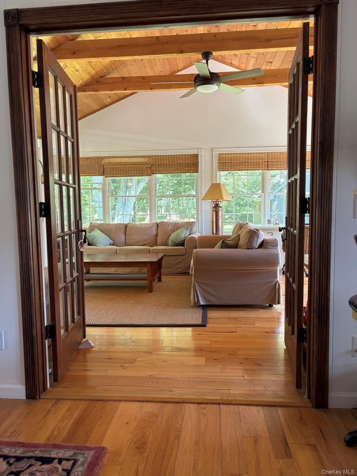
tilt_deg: -4.3
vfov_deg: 67.3
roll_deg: +1.5
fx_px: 358
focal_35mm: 26
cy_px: 238
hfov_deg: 53.1
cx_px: 178
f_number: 1.6
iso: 125
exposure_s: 1/69
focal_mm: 5.96
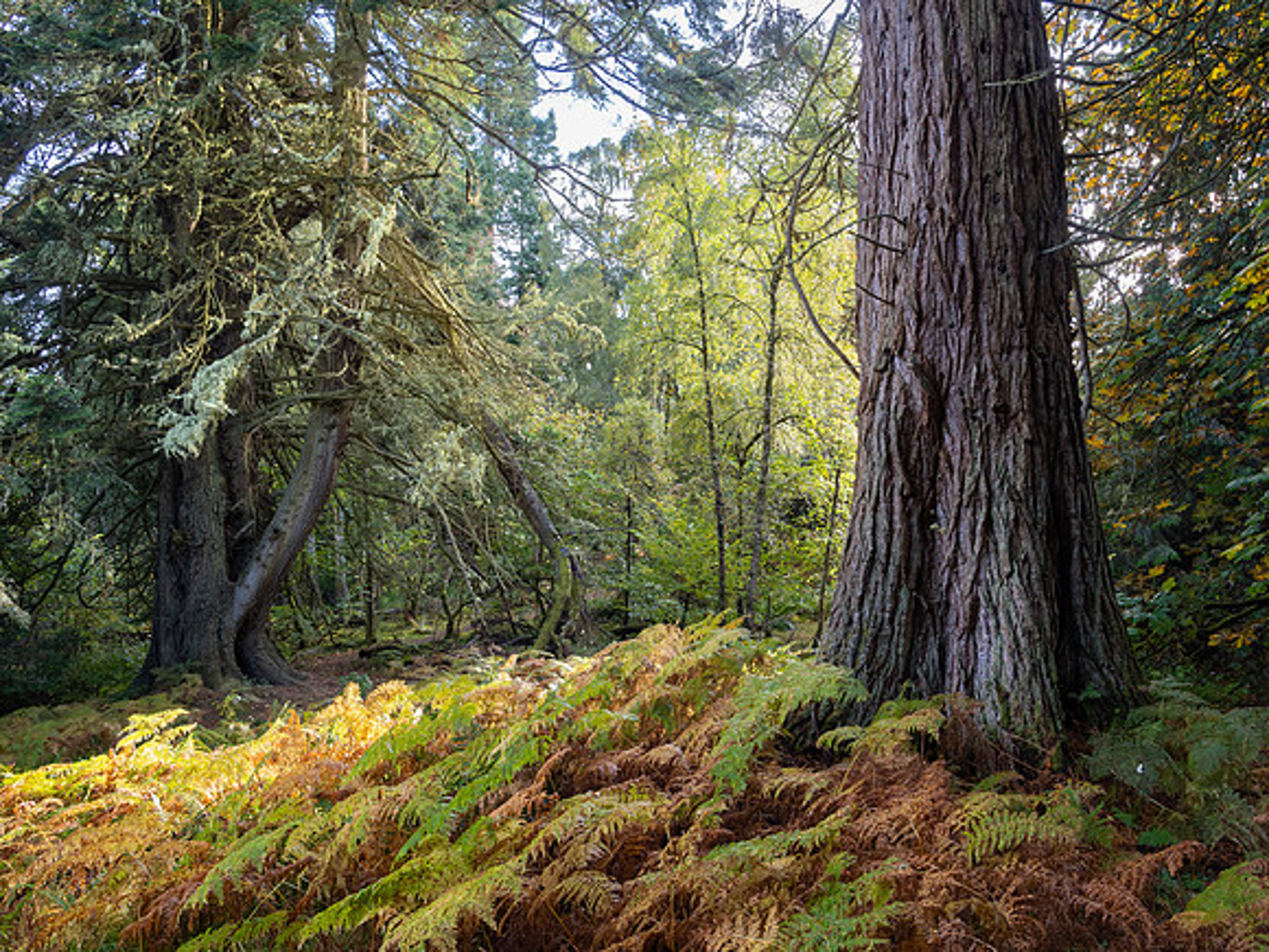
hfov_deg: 71.6
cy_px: 476
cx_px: 634
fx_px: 880
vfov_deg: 56.8
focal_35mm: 24
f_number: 5.6
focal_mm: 12
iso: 200
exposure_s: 1/6
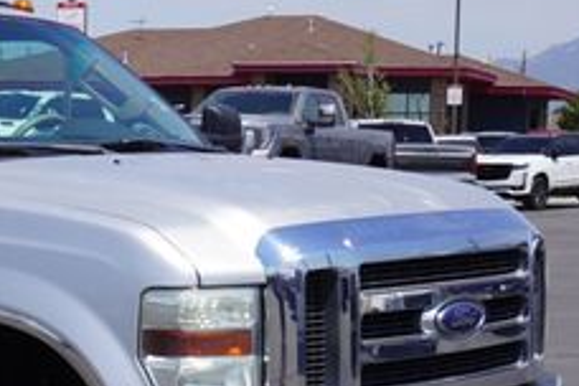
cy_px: 381
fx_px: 1898
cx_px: -124
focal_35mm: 118
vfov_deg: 11.5
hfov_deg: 16.6
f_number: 11
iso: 100
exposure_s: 1/200
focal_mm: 28
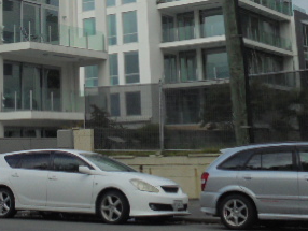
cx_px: 38
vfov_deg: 18.9
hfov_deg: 25.0
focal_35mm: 76
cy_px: 6
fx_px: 677
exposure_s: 1/250
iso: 200
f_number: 12.5
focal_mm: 6.1
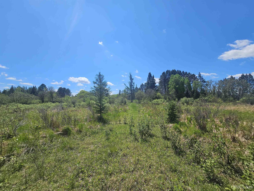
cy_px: 96
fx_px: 95
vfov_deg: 89.9
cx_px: 127
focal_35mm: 13
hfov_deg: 106.2
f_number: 2.2
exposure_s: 1/2977
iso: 50
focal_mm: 2.2
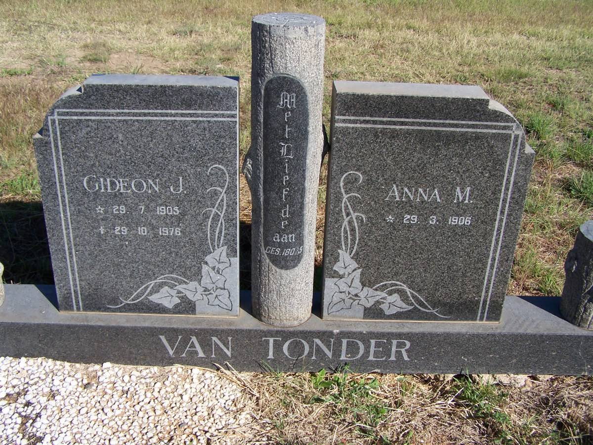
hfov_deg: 49.0
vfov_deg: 37.7
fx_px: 651
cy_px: 222
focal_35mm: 38
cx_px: 296
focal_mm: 6.3
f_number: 4
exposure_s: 1/750
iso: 80
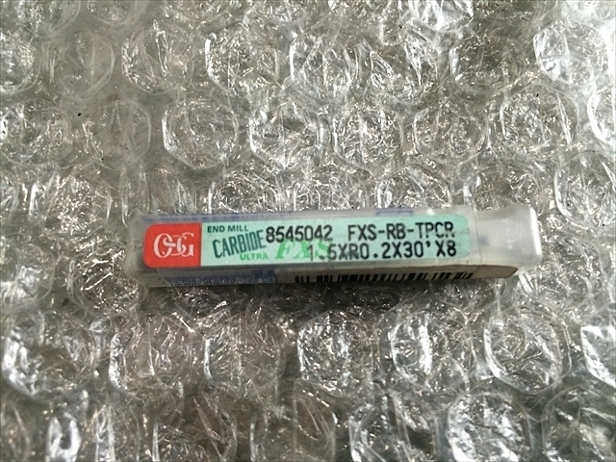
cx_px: 308
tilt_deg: -76.9
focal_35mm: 29
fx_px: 516
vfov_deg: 48.2
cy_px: 231
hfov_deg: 61.7
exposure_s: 1/30
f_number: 2.2
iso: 100
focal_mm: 4.15
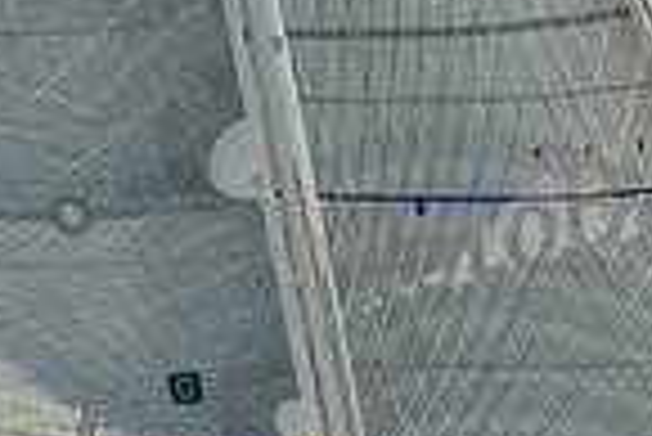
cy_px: 510
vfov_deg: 4.9
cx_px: 45
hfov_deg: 7.3
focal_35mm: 280
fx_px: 5076
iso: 200
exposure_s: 1/1250
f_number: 8
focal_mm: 70
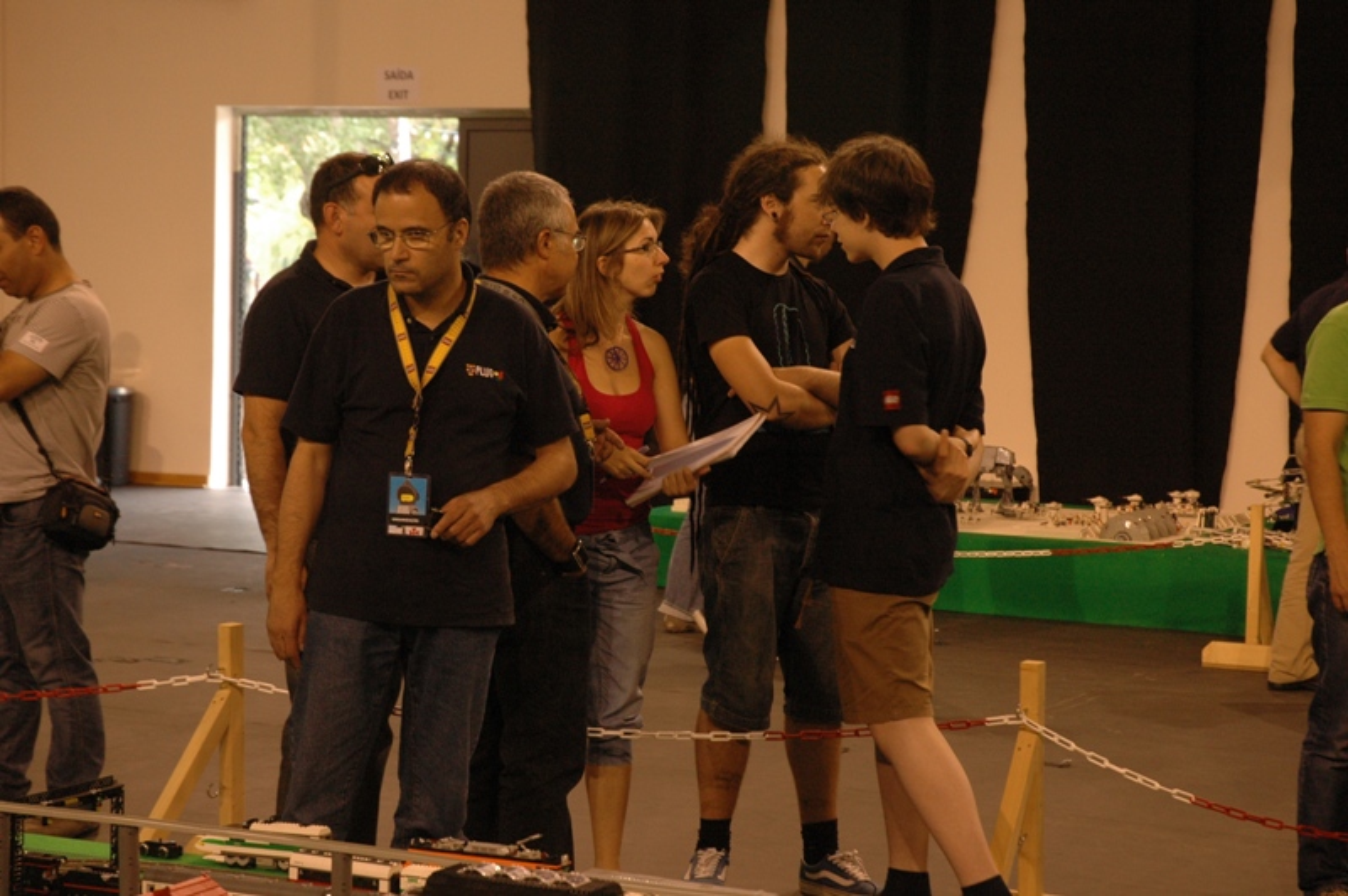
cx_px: 674
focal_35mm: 78
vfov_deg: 17.5
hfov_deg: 26.0
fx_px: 2918
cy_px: 448
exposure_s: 1/60
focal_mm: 52
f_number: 5.6
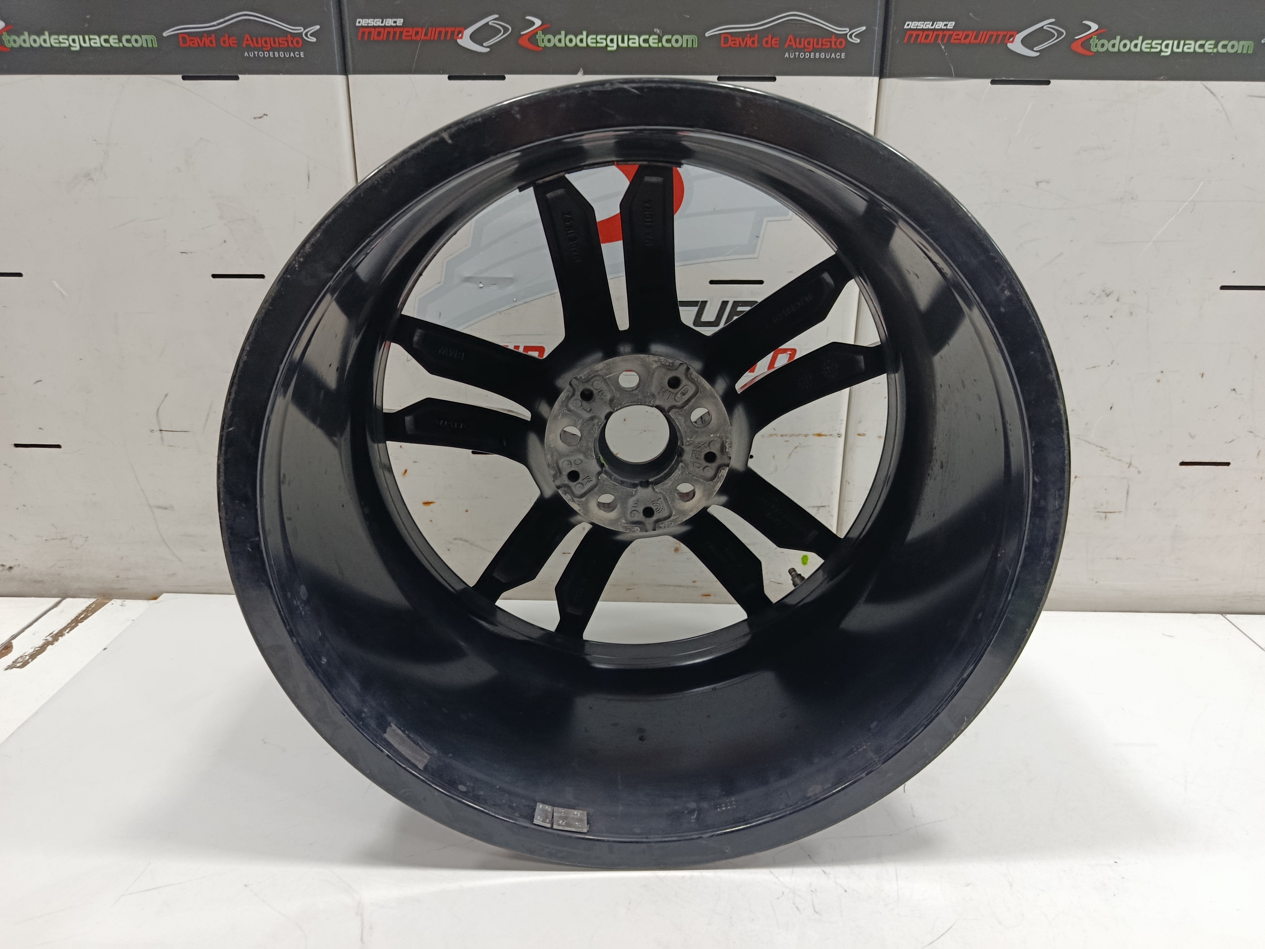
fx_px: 877
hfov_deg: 71.6
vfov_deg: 56.8
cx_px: 632
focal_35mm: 24
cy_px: 474
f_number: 1.7
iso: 852
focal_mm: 5.24
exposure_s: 1/50
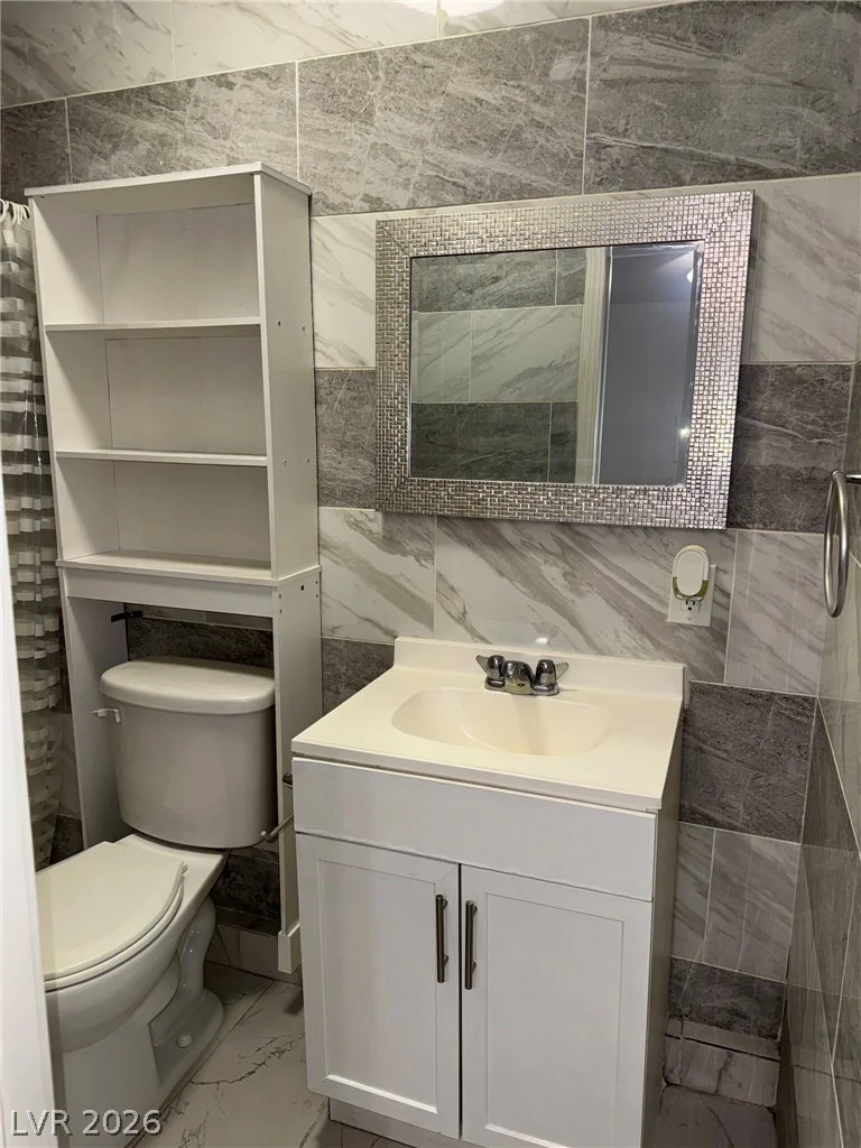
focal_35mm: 24
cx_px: 430
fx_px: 796
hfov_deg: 56.8
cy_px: 574
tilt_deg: -10.7
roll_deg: -0.1
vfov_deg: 71.6
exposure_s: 1/120
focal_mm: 6.76
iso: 64
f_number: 1.78
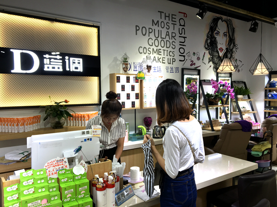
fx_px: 232
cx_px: 138
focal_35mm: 29
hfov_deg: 61.7
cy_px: 104
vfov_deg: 48.2
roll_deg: +0.3
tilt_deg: -2.8
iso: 25
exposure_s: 1/50
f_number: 2.2
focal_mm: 4.15
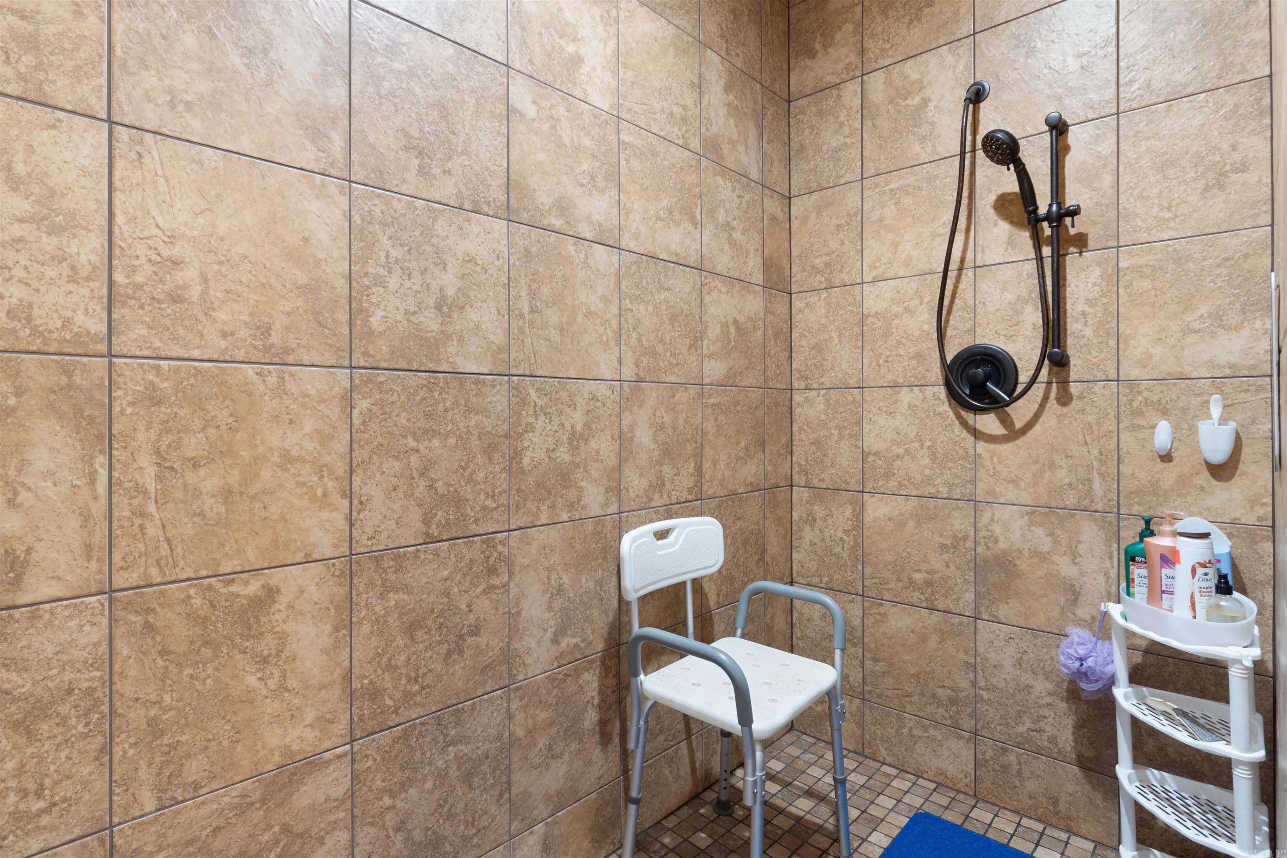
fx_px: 643
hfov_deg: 90.0
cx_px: 644
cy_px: 429
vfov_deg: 67.4
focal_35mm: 18
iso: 100
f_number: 8
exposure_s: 6
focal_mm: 12
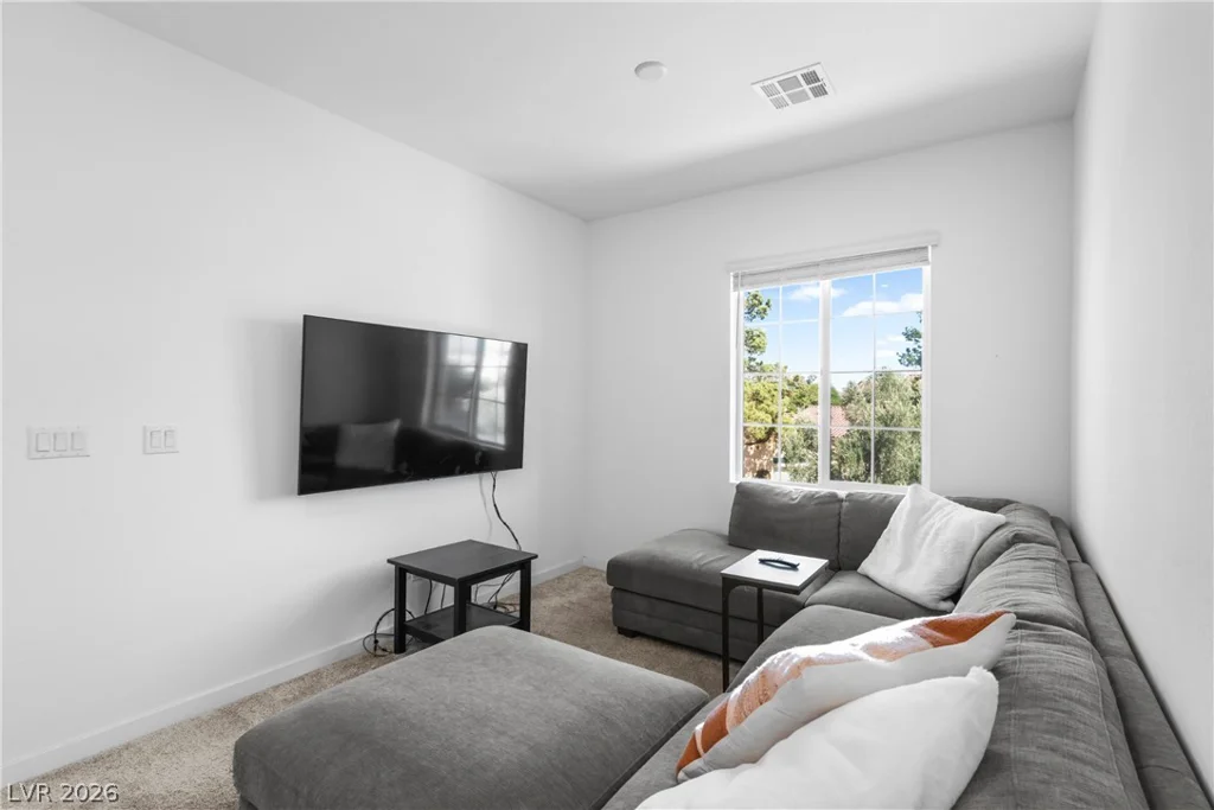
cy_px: 405
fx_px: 573
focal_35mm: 17
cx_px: 607
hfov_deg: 93.3
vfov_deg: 70.5
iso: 400
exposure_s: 1/25
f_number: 8
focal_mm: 17
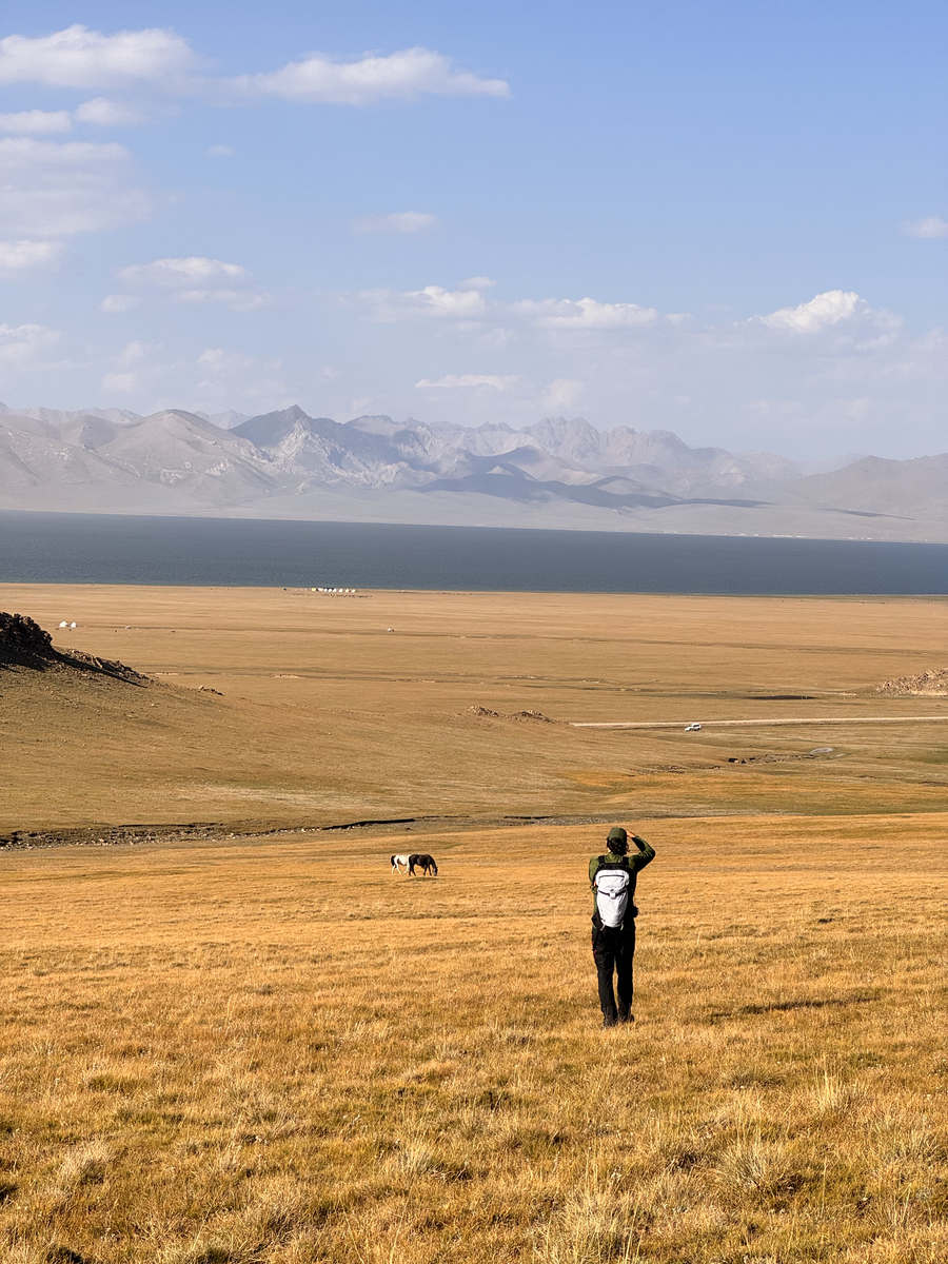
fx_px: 2812
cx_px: 474
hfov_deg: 19.1
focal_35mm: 77
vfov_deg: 25.3
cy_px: 632
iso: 25
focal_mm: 9
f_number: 2.8
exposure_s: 1/1130
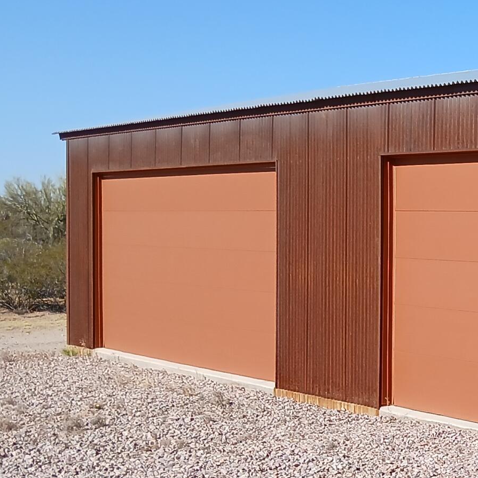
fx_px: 1203
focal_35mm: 77
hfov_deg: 19.5
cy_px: 309
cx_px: 723
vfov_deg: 22.4
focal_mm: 3.98
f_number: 1.8
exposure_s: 1/517
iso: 20
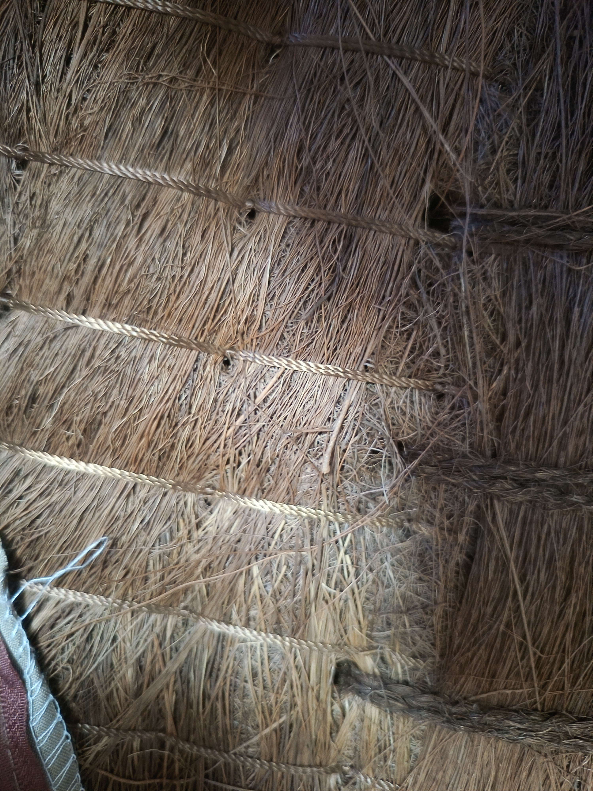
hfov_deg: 56.8
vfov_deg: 71.6
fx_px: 548
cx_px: 296
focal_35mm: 24
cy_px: 396
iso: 18181
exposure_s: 1/20
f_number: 1.75
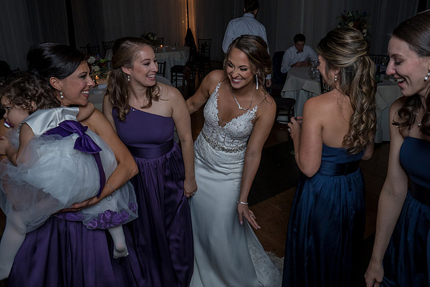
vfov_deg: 44.8
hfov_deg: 63.3
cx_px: 245
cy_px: 118
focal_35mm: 29
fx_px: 347
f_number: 5.6
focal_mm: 21
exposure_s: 1/200
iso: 2000
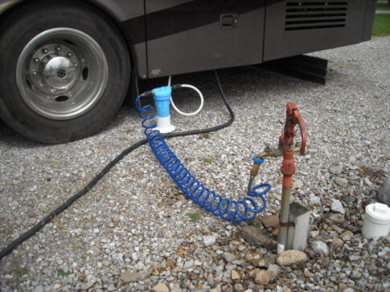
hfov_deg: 52.6
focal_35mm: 35
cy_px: 146
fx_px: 394
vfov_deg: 40.7
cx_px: 195
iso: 64
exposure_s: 1/260
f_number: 5.6
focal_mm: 5.7
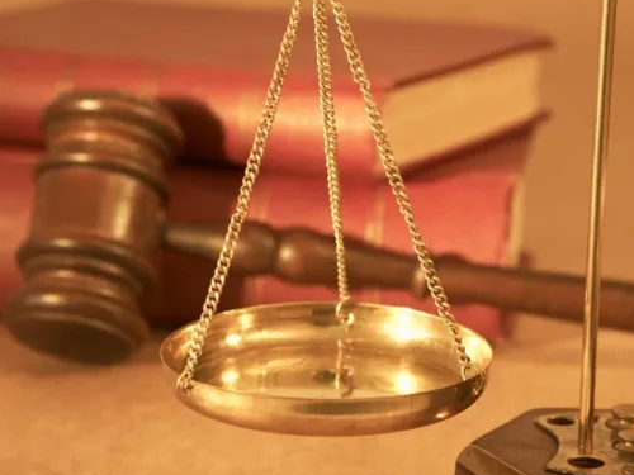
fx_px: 2363
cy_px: 252
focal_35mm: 129
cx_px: 242
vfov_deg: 11.5
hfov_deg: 15.3
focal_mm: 70
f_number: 8
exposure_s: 1
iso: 200
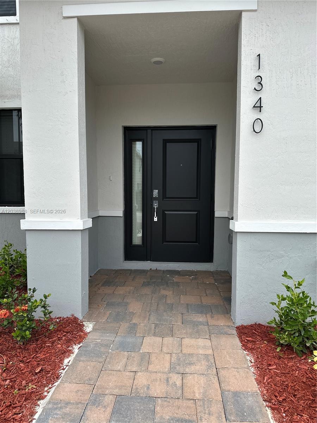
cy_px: 212
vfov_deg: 71.6
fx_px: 293
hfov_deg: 56.8
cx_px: 158
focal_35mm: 24
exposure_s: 1/3058
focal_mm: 6.86
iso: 80
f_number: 1.78
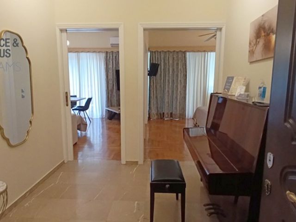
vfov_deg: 78.1
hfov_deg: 94.5
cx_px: 148
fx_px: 137
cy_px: 111
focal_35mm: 16
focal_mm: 1.65
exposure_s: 1/50
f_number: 2.2
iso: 500
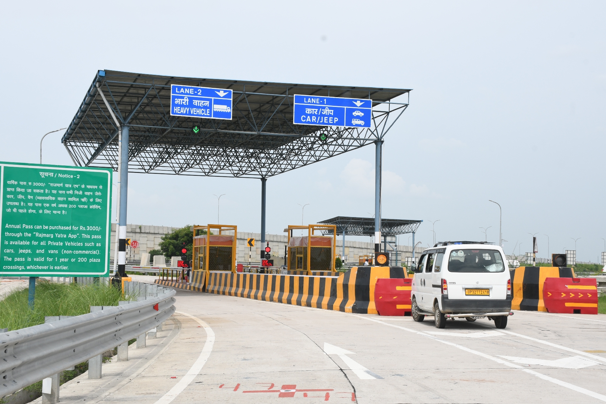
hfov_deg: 38.2
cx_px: 297
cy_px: 206
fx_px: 875
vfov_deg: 26.0
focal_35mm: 52
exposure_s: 1/250
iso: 250
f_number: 13
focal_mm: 34
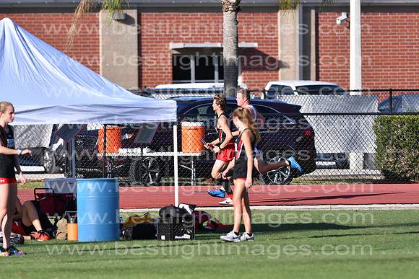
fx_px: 5238
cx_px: 210
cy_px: 140
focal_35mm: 450
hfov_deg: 4.6
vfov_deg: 3.1
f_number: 5.6
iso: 320
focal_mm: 300
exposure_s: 1/2000
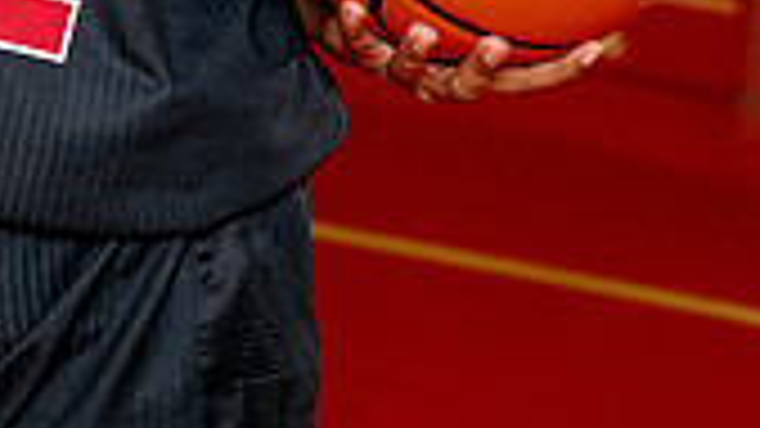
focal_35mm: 165
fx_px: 3325
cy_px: -577
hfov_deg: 13.0
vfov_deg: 7.0
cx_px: 162
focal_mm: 59
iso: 400
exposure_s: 1/250
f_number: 4
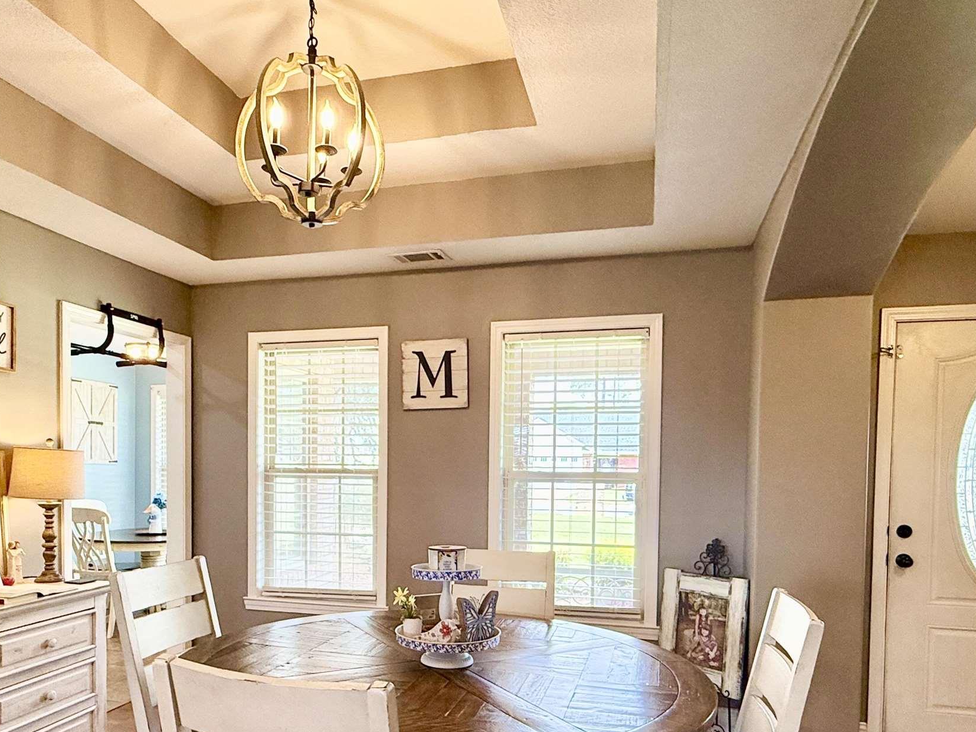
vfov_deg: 52.0
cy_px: 490
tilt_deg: -2.5
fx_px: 733
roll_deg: -1.2
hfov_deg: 67.2
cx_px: 445
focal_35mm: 26
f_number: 2.2
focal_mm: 2.22
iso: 160
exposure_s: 1/120
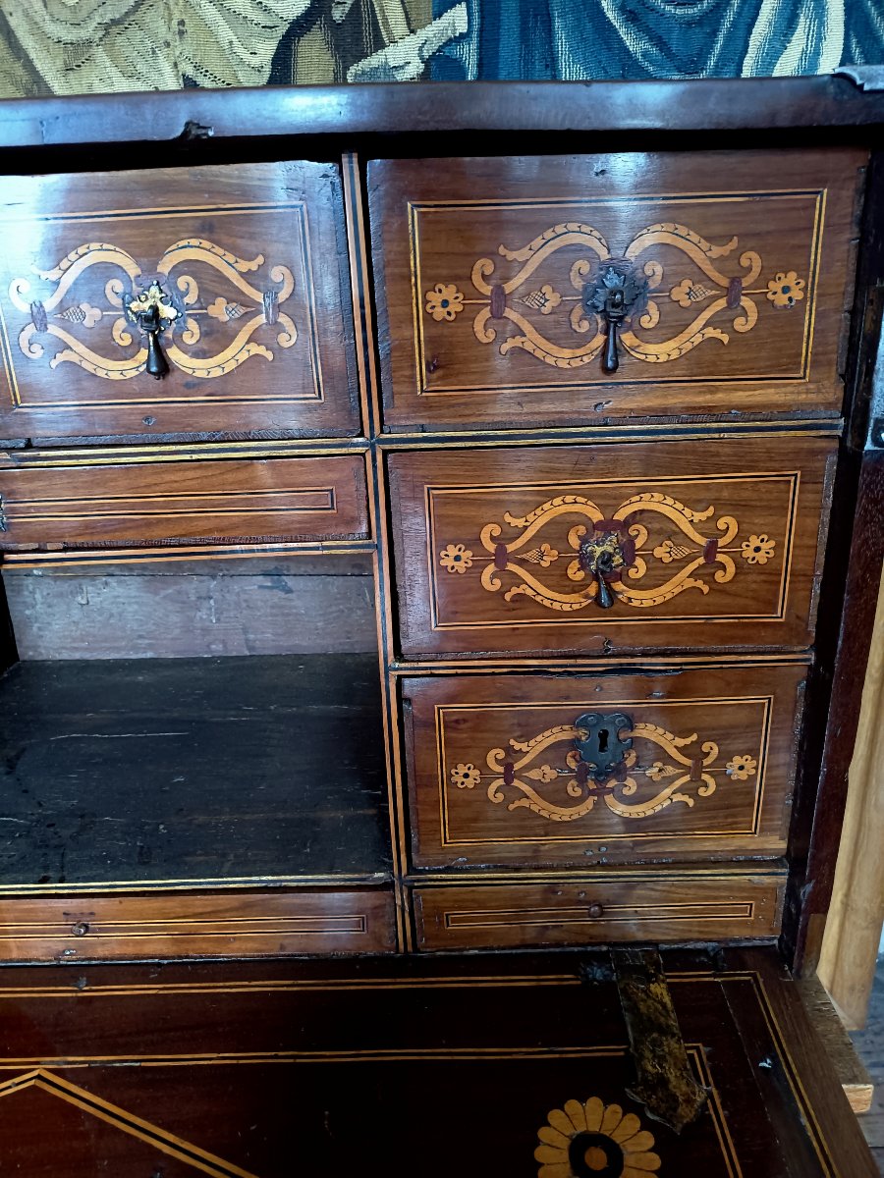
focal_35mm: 24
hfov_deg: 56.8
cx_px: 442
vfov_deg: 71.6
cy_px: 589
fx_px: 817
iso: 4043
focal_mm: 5.24
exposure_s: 1/14.3
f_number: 1.7
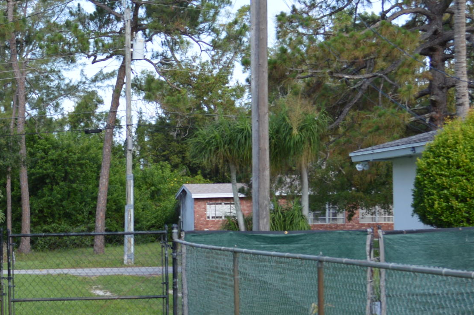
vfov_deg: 11.5
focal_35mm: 118
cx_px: 31
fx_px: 1557
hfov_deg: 17.0
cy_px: 287
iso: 100
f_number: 6.3
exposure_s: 1/160
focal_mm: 29
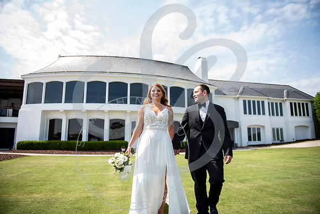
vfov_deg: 52.9
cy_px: 107
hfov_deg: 73.4
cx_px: 160
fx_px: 215
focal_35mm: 24
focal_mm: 24
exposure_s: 1/800
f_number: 2.8
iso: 100
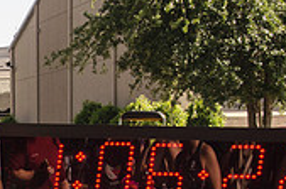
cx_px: -152
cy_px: 221
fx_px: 1269
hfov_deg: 12.2
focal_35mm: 160
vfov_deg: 8.5
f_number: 5.6
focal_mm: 31
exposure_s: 1/1600
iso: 640
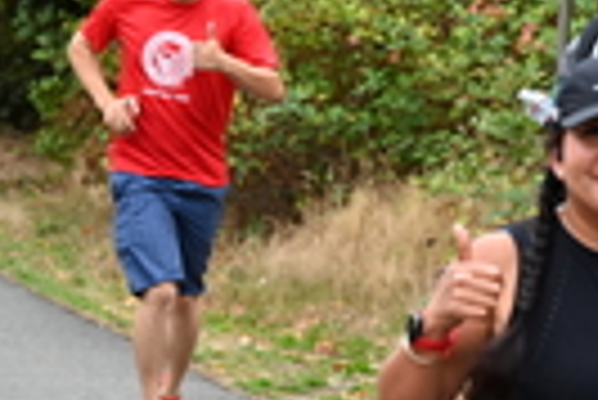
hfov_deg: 7.1
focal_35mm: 289
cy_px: 240
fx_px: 4806
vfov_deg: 4.8
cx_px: 724
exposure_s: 1/125
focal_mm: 70
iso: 800
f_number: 6
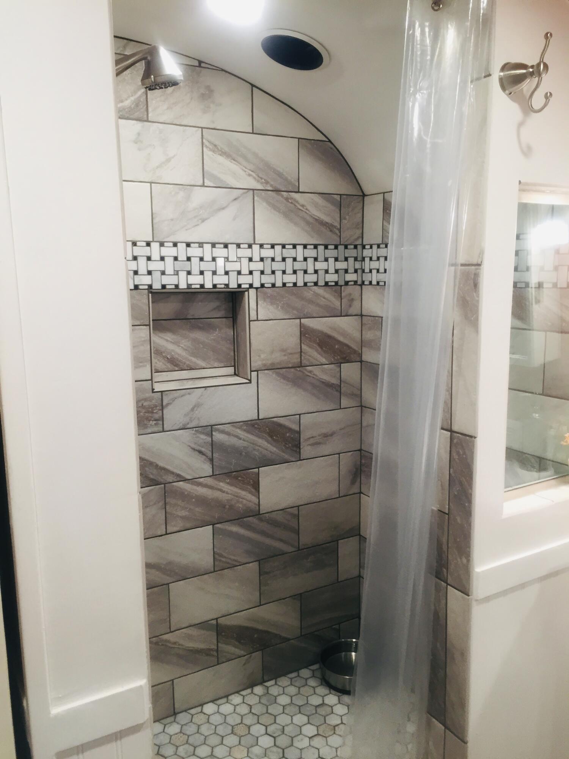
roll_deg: +0.9
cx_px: 284
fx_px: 636
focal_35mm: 29
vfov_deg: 61.7
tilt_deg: -7.2
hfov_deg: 48.2
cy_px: 380
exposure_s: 1/30
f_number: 2.2
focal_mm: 4.15
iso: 40
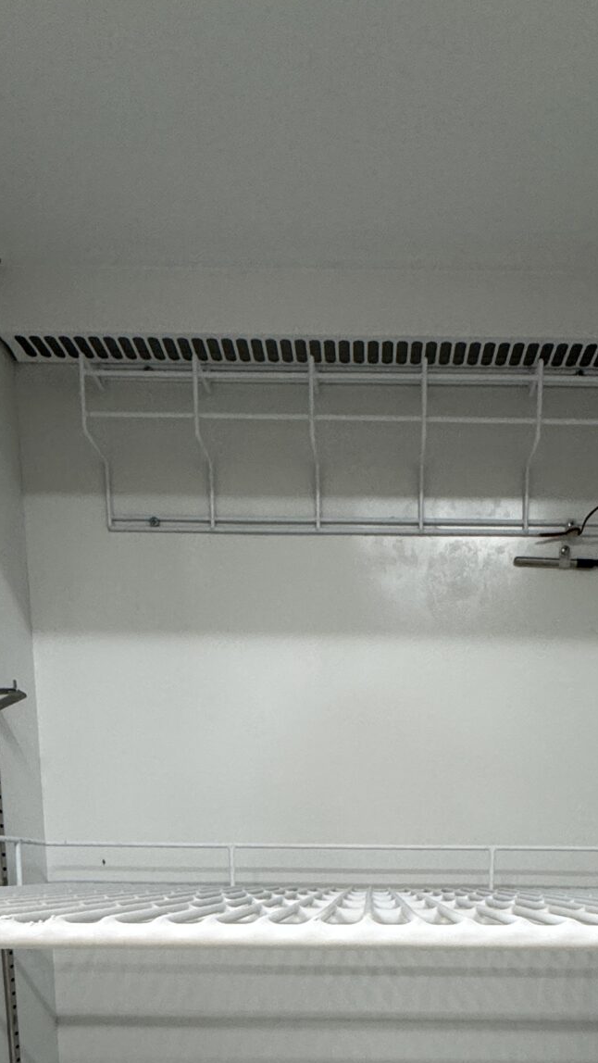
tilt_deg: -11.1
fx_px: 958
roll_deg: -0.5
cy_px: 1074
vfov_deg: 47.6
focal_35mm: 34
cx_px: 381
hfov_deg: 34.4
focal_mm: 2.22
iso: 250
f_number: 2.2
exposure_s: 1/120
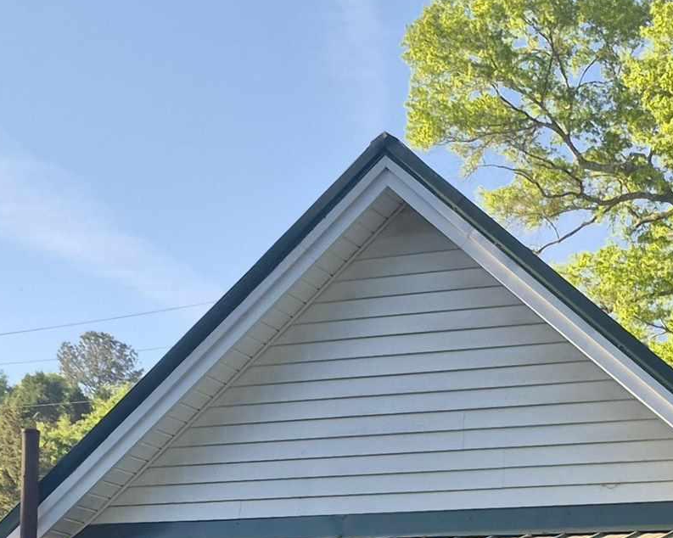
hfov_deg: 21.8
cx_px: 505
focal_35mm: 87
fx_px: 1732
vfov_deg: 16.2
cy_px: 793
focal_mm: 5.4
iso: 25
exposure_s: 1/860
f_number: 1.8
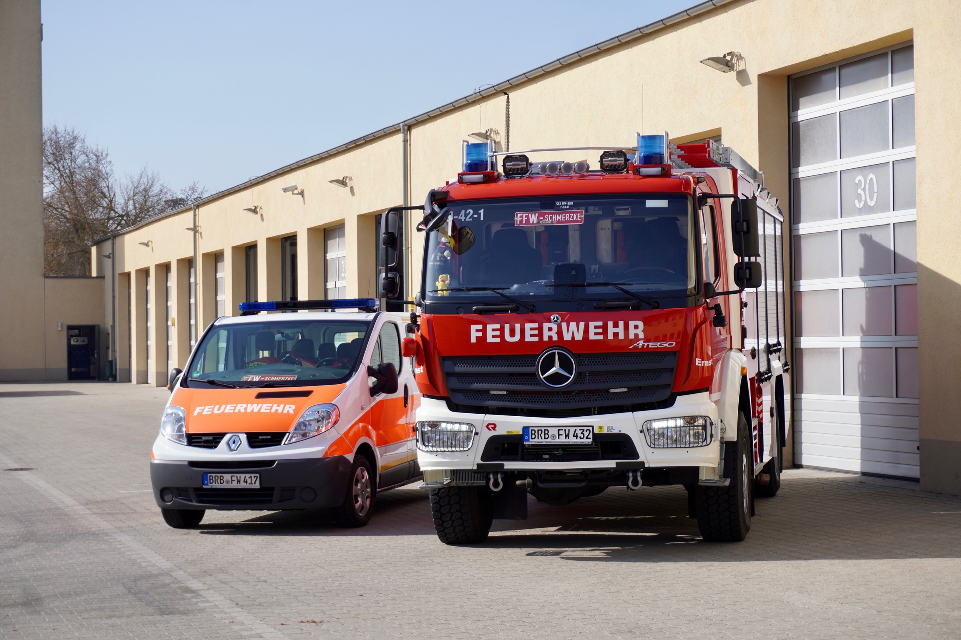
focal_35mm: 75
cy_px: 320
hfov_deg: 27.0
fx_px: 2002
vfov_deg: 18.2
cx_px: 480
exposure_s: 1/500
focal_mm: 50
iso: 100
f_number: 5.6
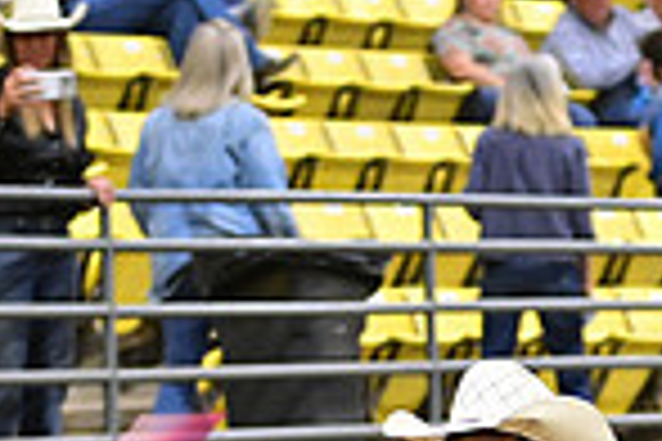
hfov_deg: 6.0
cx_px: 676
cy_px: 668
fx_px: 6252
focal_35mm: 340
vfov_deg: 4.0
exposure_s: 1/640
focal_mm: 86
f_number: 2.8
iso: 6400
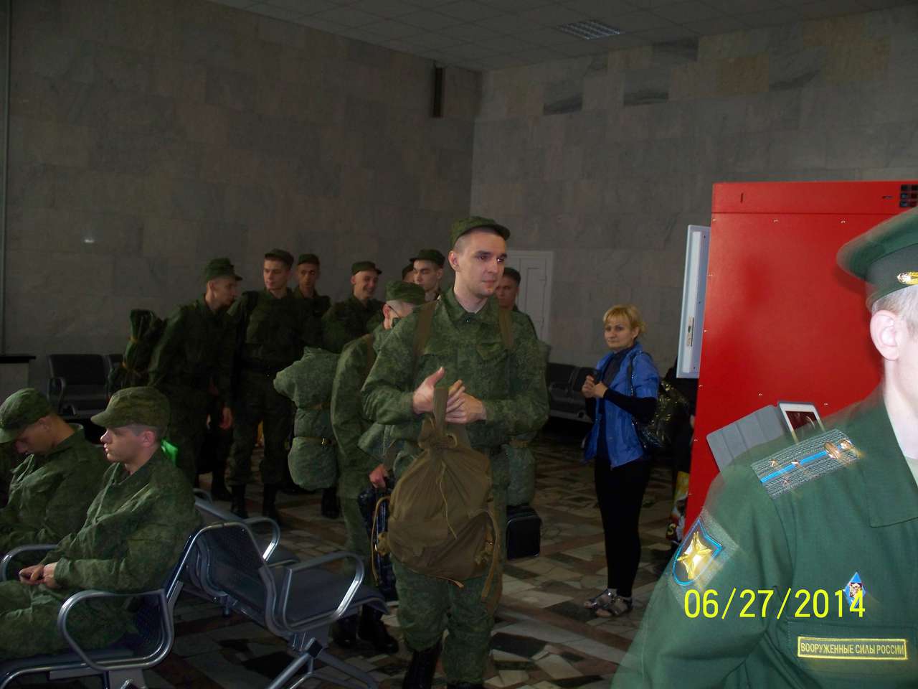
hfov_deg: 51.4
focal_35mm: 36
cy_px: 344
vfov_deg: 39.7
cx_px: 459
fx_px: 955
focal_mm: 7.54
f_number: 2.8
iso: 200
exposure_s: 1/30
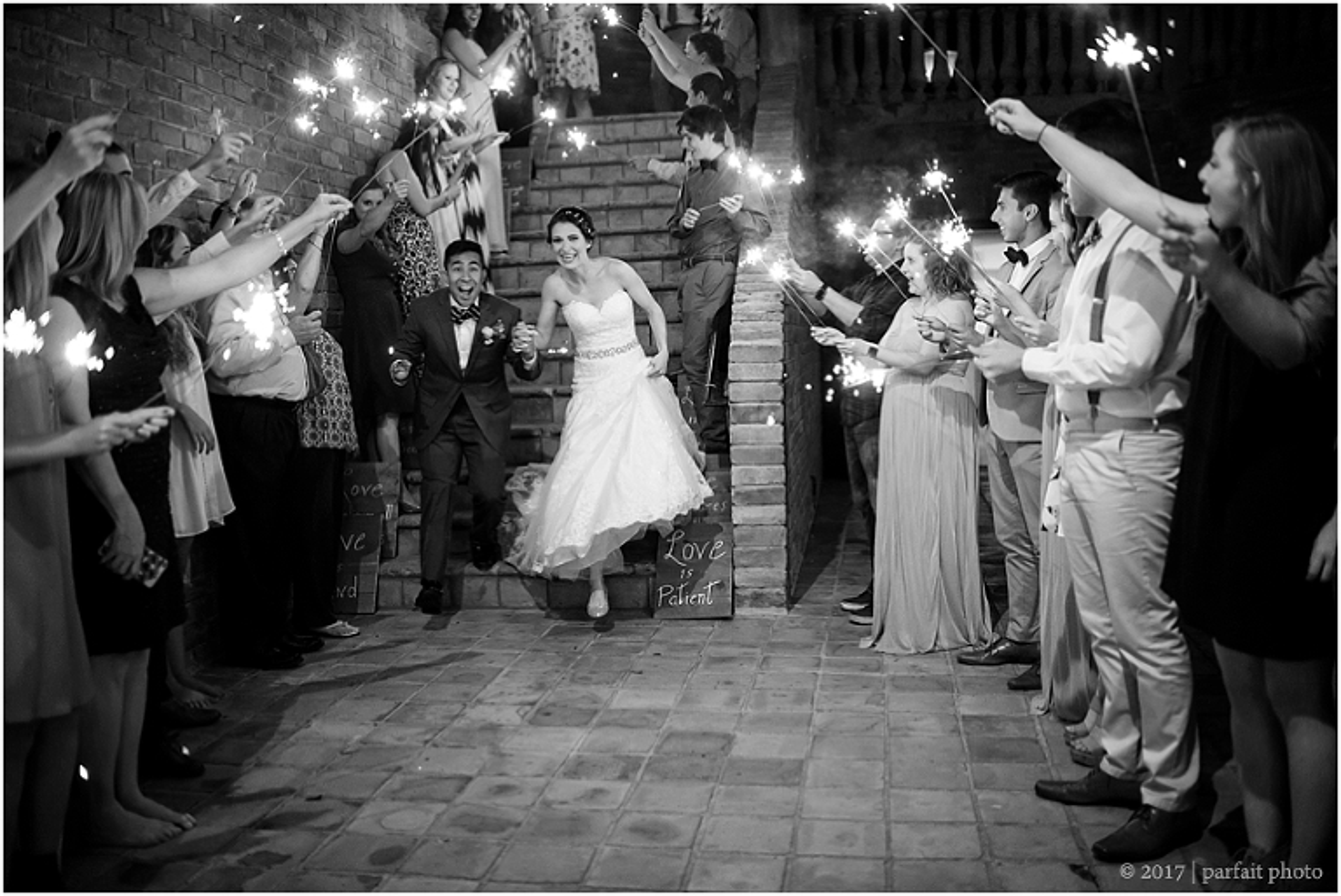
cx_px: 670
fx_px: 1304
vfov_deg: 37.9
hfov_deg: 54.4
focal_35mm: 35
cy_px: 448
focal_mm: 35
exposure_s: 1/400
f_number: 1.6
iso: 8000
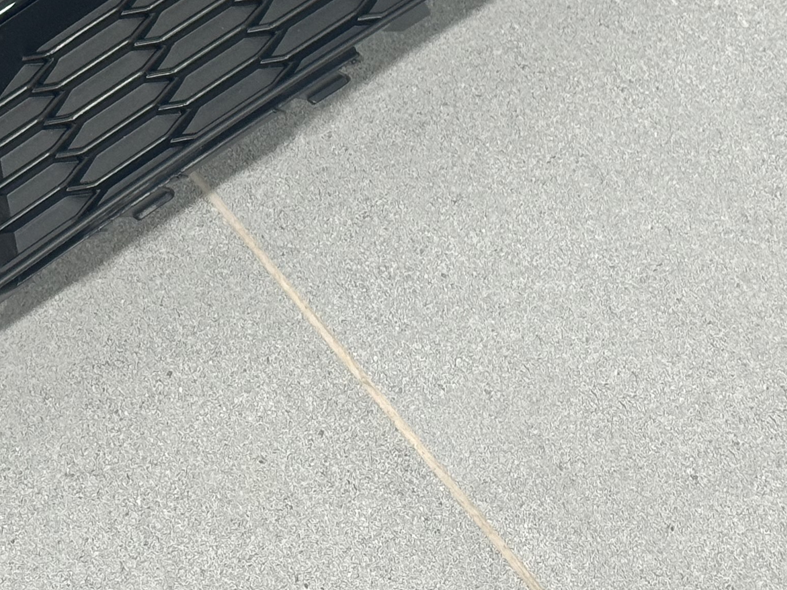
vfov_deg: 11.7
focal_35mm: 126
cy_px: 82
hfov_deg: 15.5
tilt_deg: -60.6
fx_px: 2865
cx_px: 113
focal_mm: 6.76
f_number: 1.78
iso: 100
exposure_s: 1/100
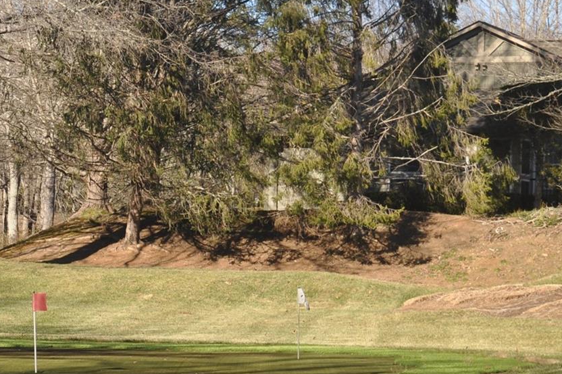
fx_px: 2417
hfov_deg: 13.0
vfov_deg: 8.8
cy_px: 220
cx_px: -39
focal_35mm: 155
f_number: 6.3
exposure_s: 1/160
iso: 200
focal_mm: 42
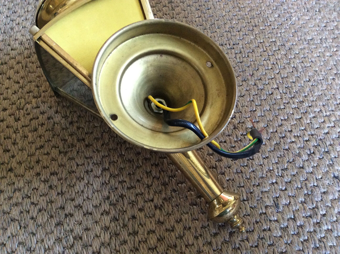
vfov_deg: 44.1
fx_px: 314
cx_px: 170
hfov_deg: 56.9
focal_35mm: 32
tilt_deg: -62.1
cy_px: 127
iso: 250
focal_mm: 3.3
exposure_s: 1/17
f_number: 2.4
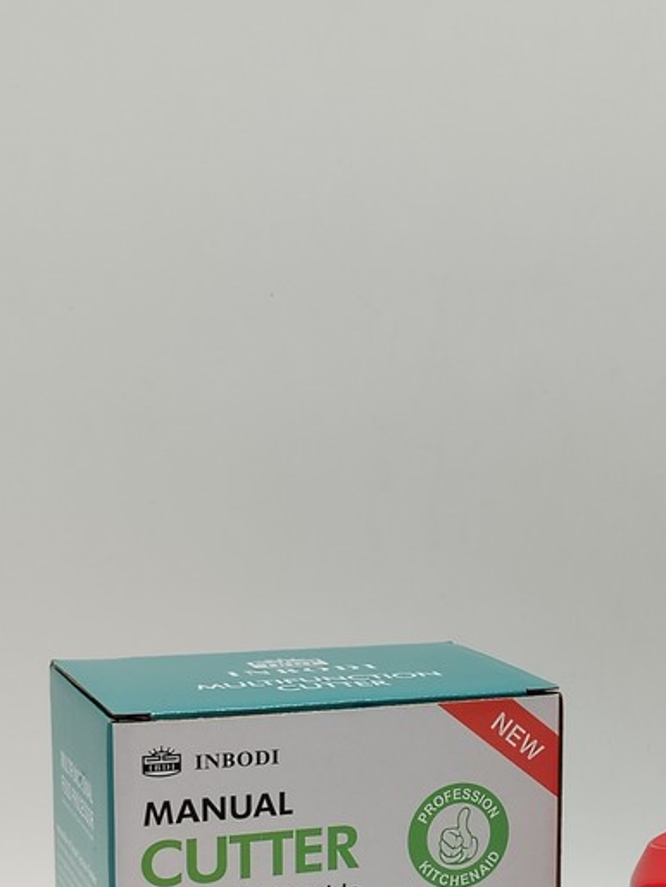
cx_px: 562
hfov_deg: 17.4
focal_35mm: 84
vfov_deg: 23.0
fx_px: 2153
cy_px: 678
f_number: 1.75
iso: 169
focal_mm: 5.25
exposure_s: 1/100
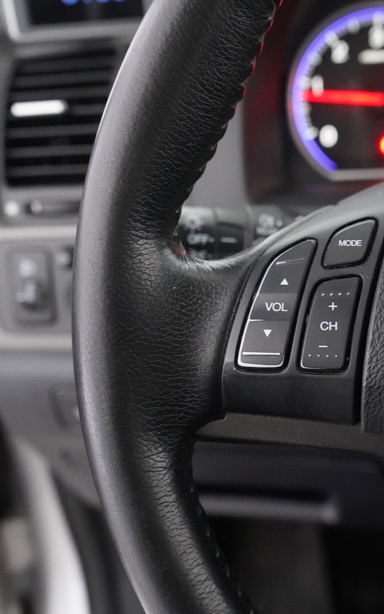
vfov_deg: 41.8
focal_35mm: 48
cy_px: 309
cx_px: 276
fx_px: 804
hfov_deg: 26.6
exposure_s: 1/40
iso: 12800
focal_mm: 31
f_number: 5
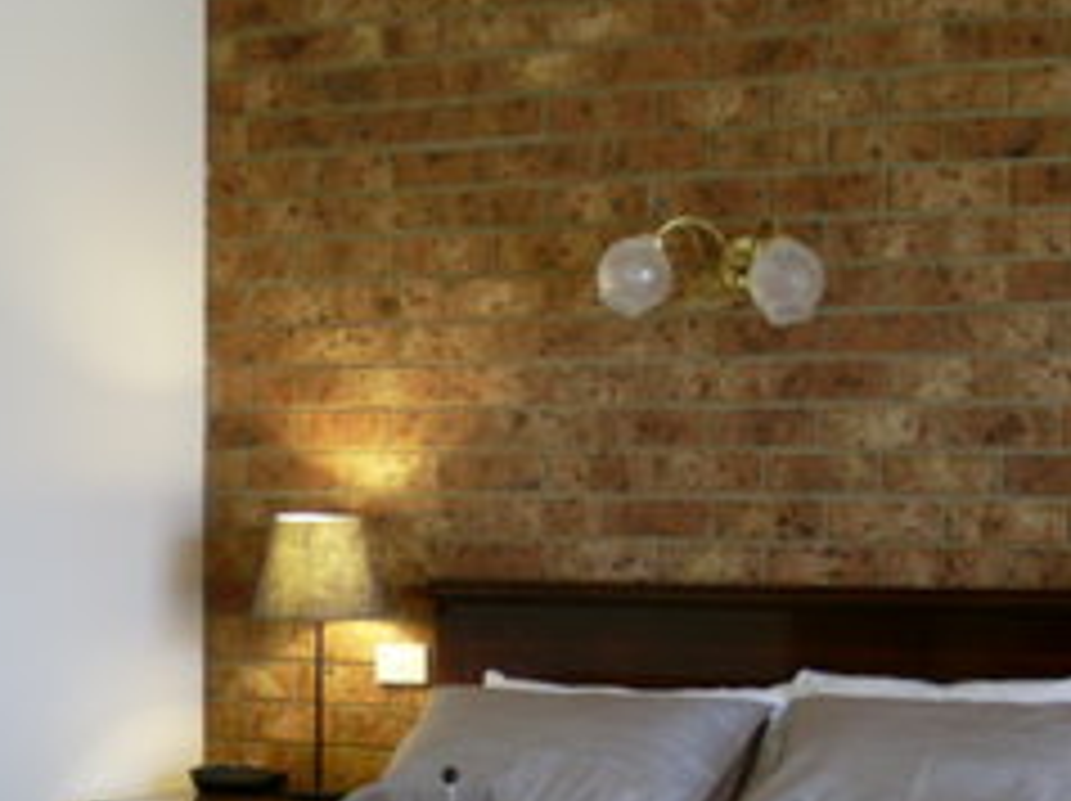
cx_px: 468
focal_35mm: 99
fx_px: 3060
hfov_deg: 19.8
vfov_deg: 14.8
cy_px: 648
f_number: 3.5
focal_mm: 8.1
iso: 100
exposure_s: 1/15
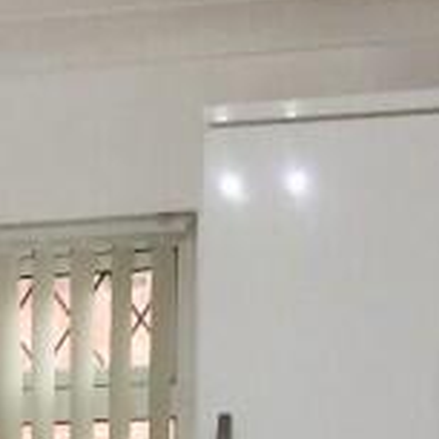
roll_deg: +1.4
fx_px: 2468
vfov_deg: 9.4
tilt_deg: -11.6
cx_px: -232
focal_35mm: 172
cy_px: 924
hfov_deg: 9.8
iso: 125
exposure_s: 1/33
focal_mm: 4.15
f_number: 2.2
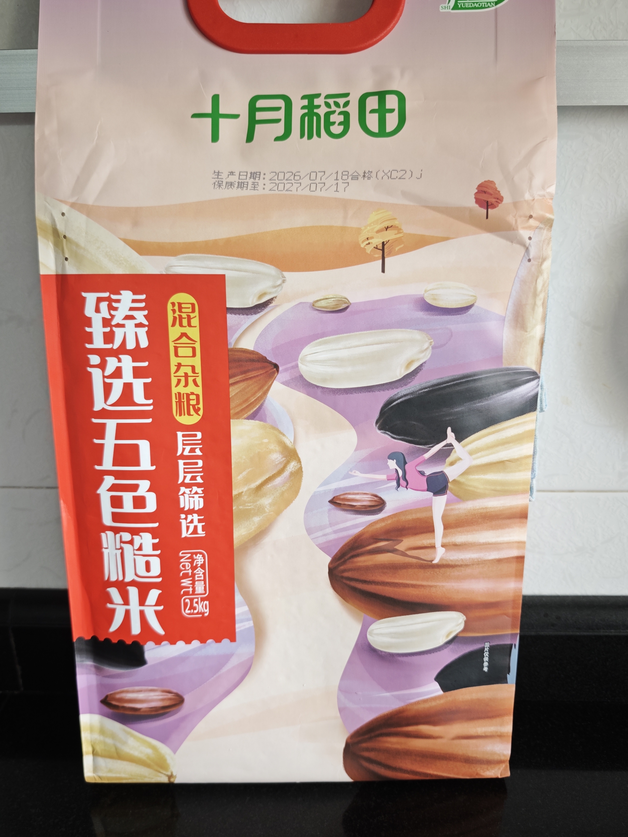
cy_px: 418
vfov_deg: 73.9
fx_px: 556
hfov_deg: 58.9
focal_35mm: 23
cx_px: 314
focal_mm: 6.55
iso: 320
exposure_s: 1/67.8
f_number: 1.62
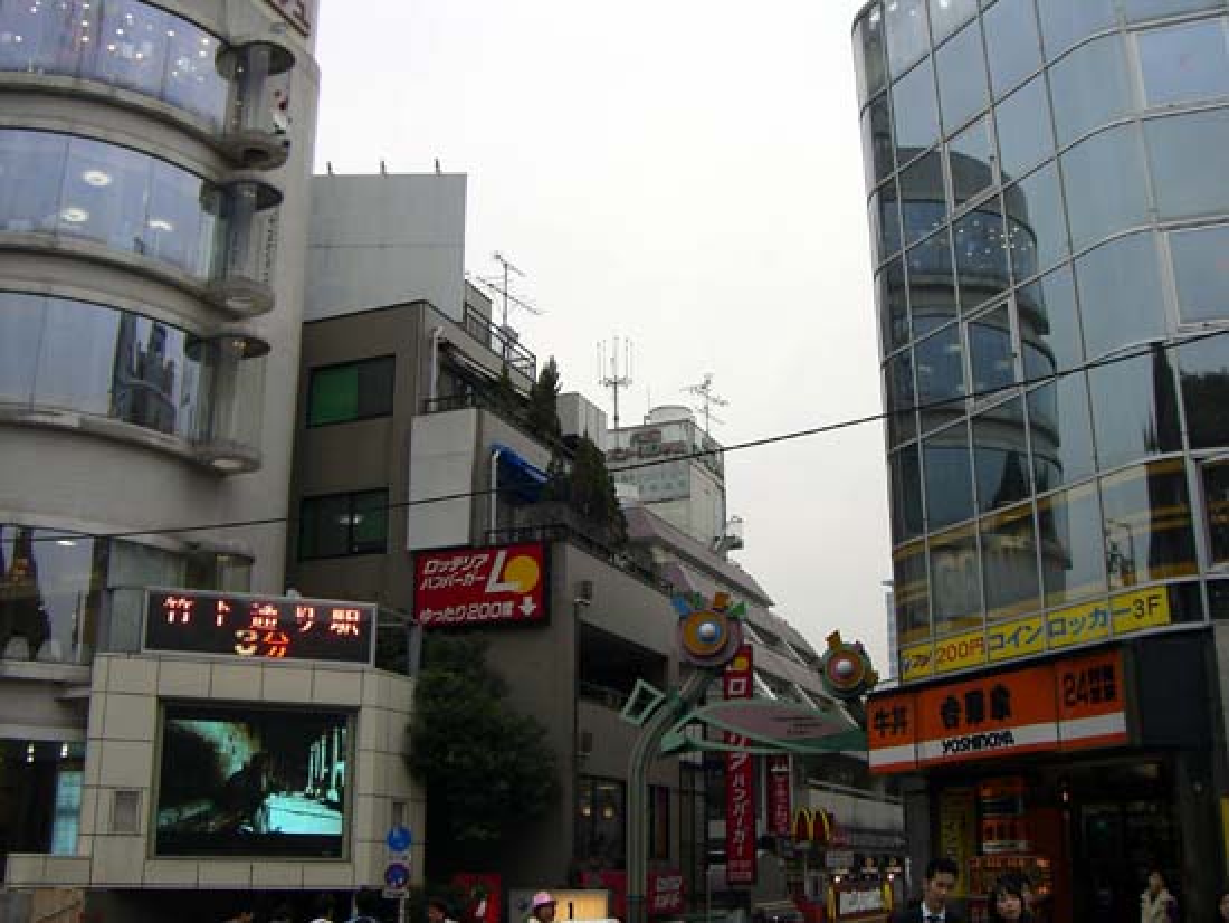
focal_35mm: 38
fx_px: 1350
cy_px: 462
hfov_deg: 49.0
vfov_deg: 37.7
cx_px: 614
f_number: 4.3
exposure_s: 1/250
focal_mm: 6.2
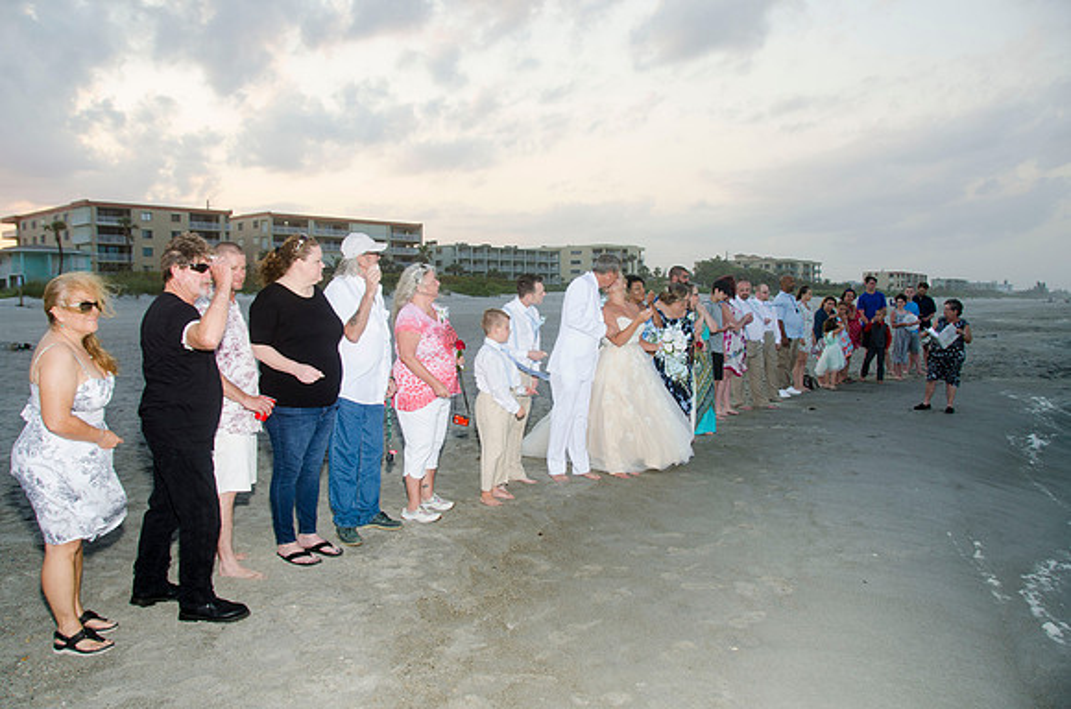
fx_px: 801
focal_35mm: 27
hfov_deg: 67.5
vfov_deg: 47.7
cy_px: 354
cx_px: 536
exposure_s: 1/100
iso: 100
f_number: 5.6
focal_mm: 18
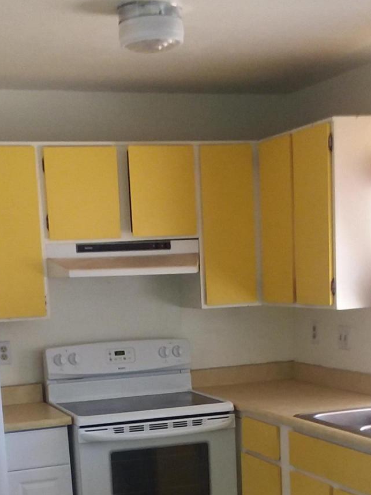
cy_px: 427
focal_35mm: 63
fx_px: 900
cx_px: 175
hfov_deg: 23.3
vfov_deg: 29.7
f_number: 1.9
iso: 100
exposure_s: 1/30
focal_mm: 2.91
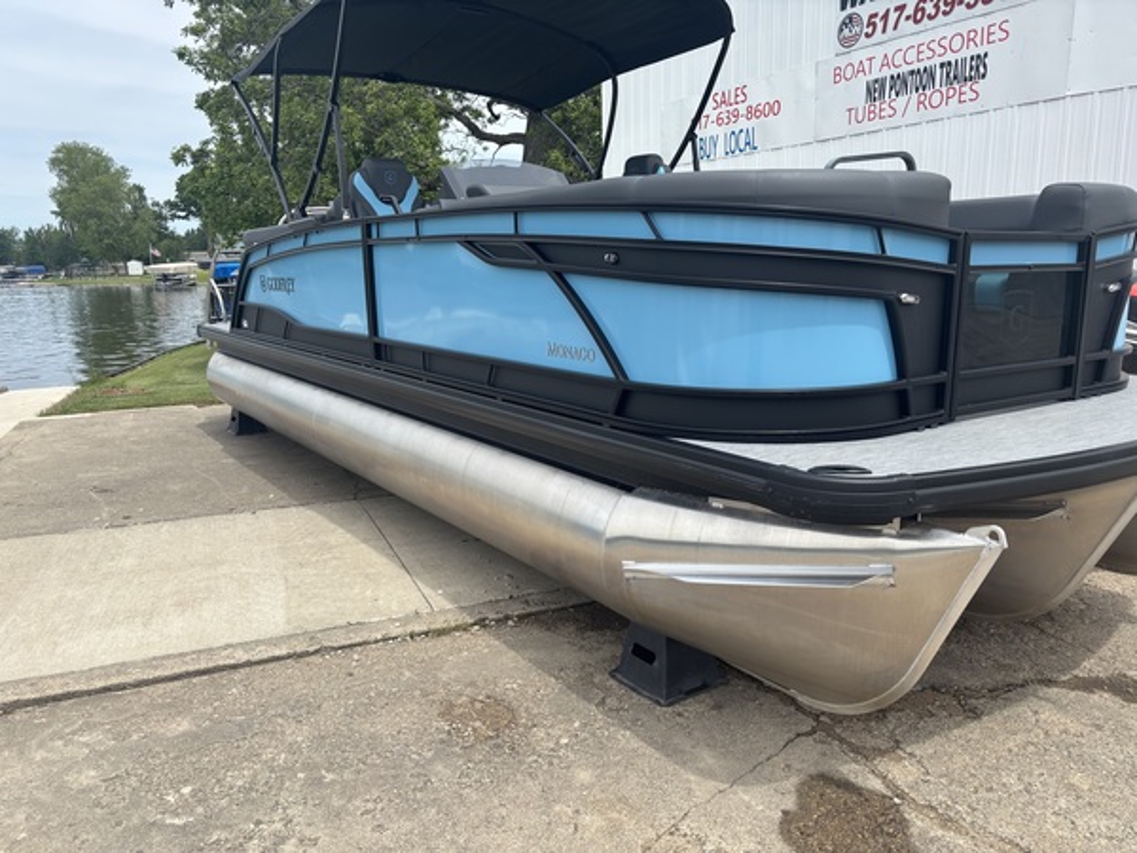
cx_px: 568
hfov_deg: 67.3
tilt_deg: -12.2
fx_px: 854
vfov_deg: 53.1
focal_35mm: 26
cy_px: 426
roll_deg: +0.9
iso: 50
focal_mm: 5.96
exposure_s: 1/2710
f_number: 1.6
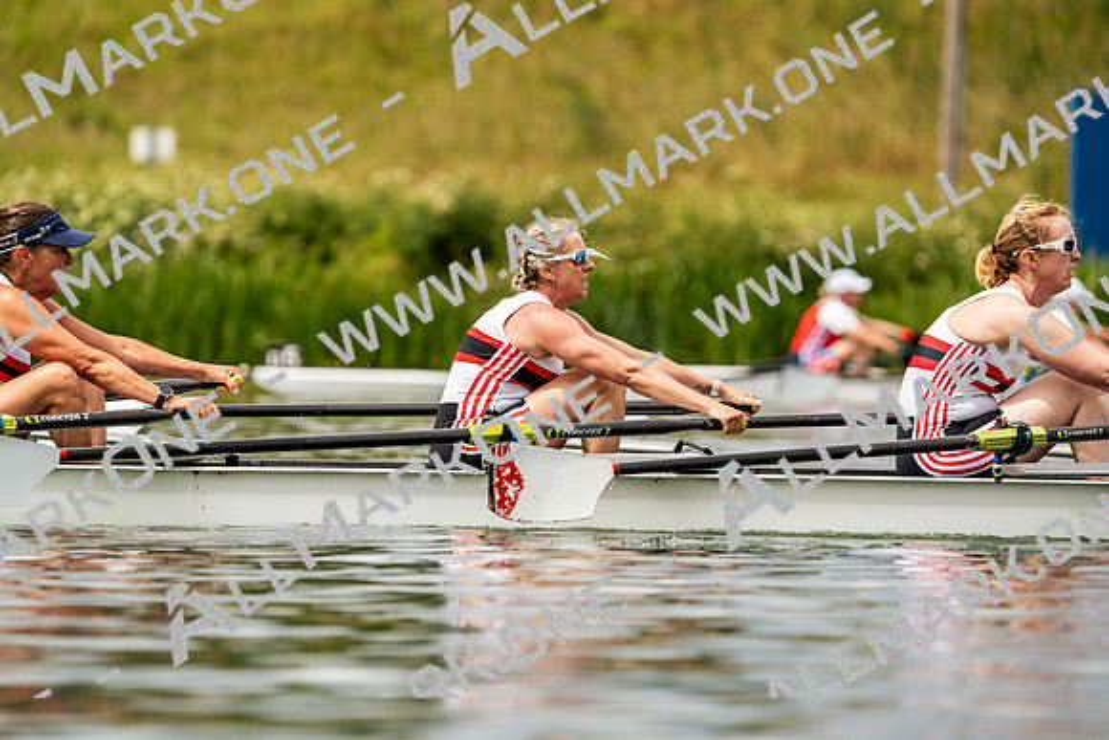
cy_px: 370
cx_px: 554
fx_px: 12910
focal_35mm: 419
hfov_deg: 4.9
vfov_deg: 3.3
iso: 200
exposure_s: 1/2000
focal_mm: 419
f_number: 6.3
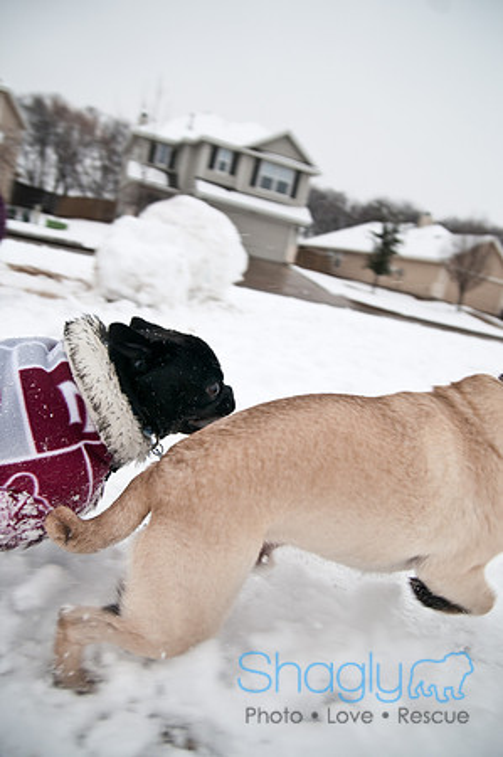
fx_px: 536
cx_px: 252
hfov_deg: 50.3
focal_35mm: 26
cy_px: 378
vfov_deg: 70.5
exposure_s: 1/320
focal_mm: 17
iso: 200
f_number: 3.2
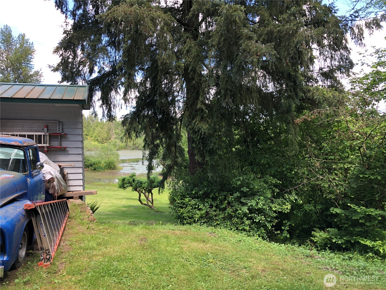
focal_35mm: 28
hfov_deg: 63.4
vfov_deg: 49.7
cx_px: 193
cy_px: 145
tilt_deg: +0.0
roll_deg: -2.3
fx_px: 312
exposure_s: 1/120
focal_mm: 4
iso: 25
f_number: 1.8
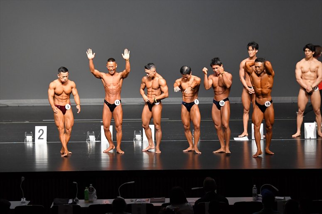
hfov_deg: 13.1
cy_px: 107
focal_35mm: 157
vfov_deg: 8.7
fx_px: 1404
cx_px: 161
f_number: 5.6
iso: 4000
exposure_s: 1/400
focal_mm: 105
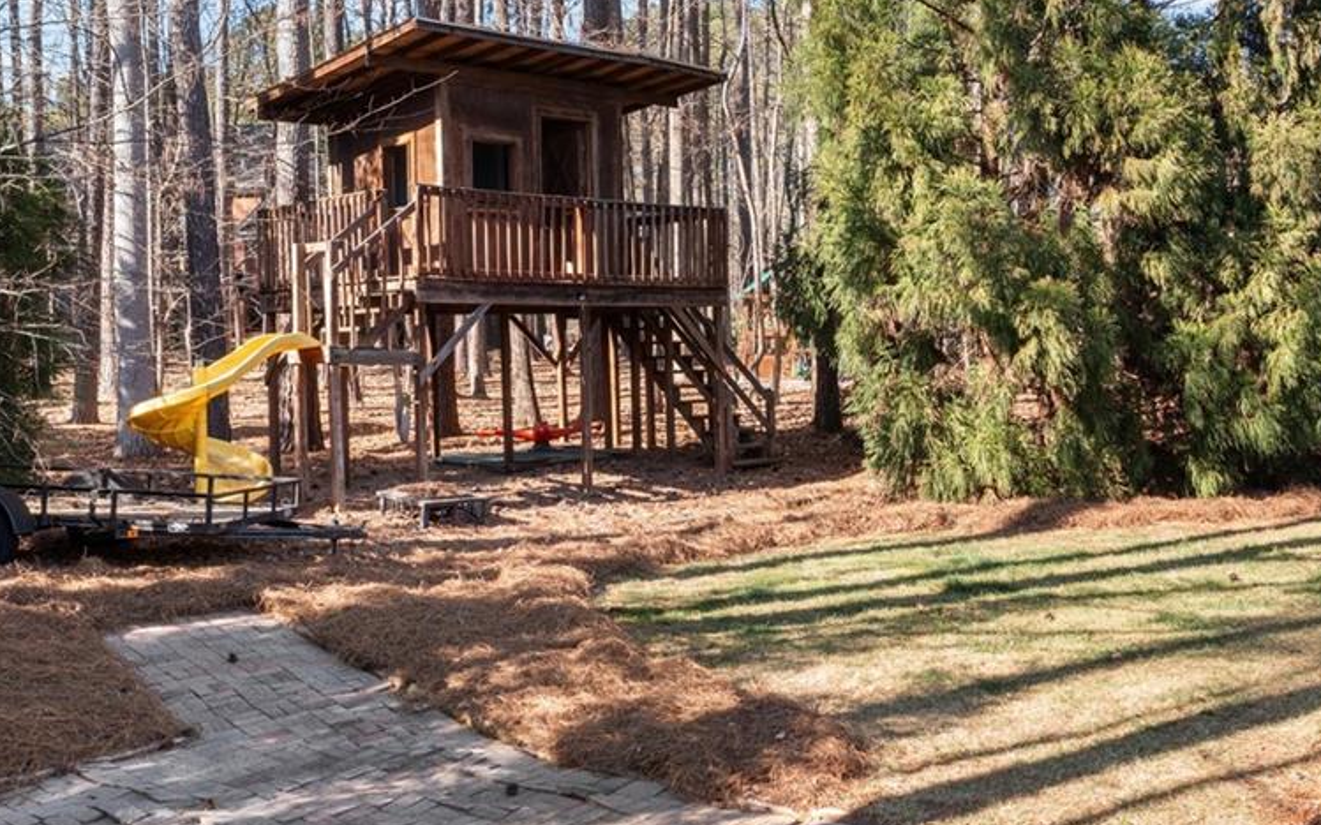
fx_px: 1404
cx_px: 840
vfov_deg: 32.7
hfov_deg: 49.8
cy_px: 364
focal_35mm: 39
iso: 100
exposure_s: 1/100
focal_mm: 10.26
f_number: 4
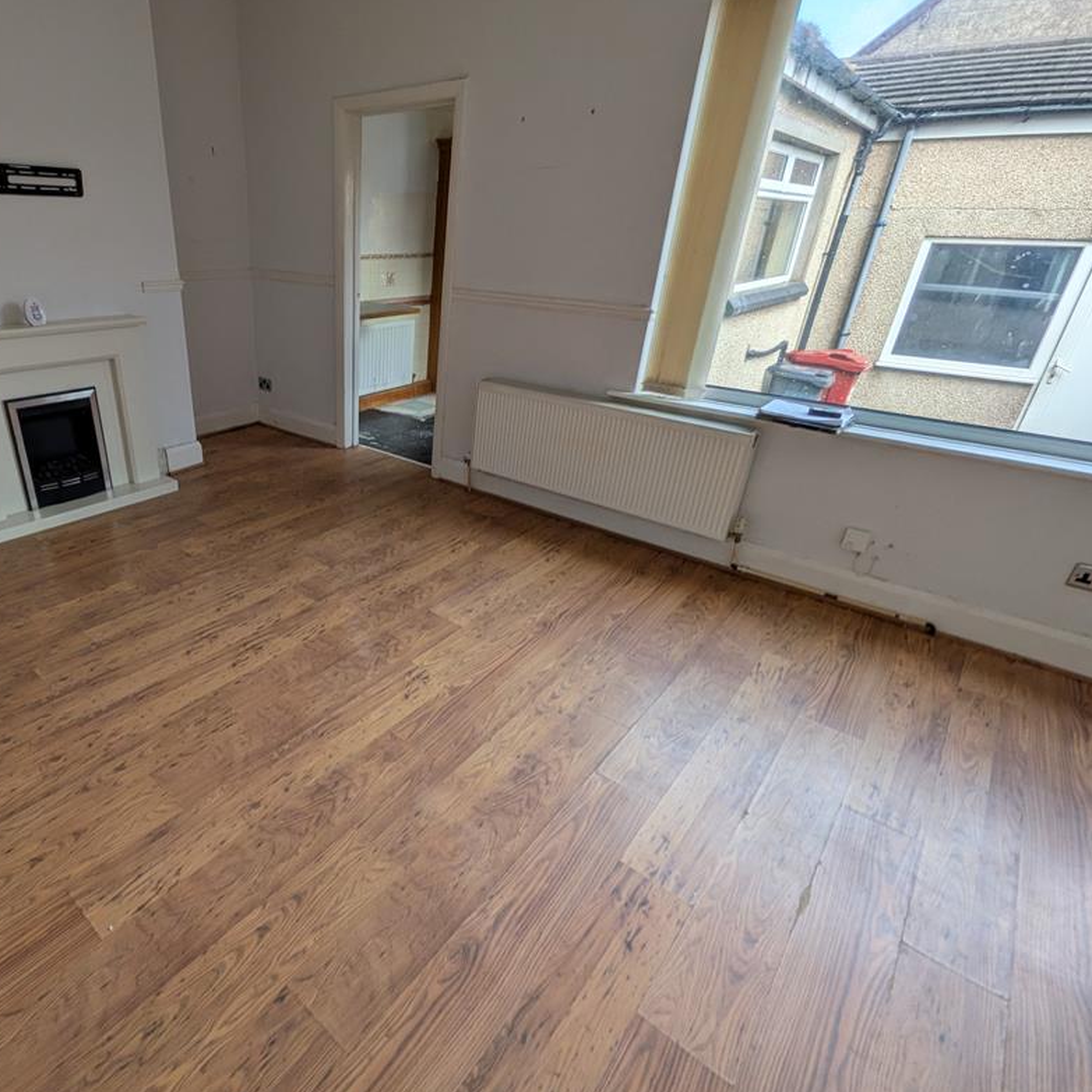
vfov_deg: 77.7
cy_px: 553
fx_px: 678
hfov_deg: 75.4
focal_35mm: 19
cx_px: 370
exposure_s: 1/287
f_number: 2.2
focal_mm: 1.85
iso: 46
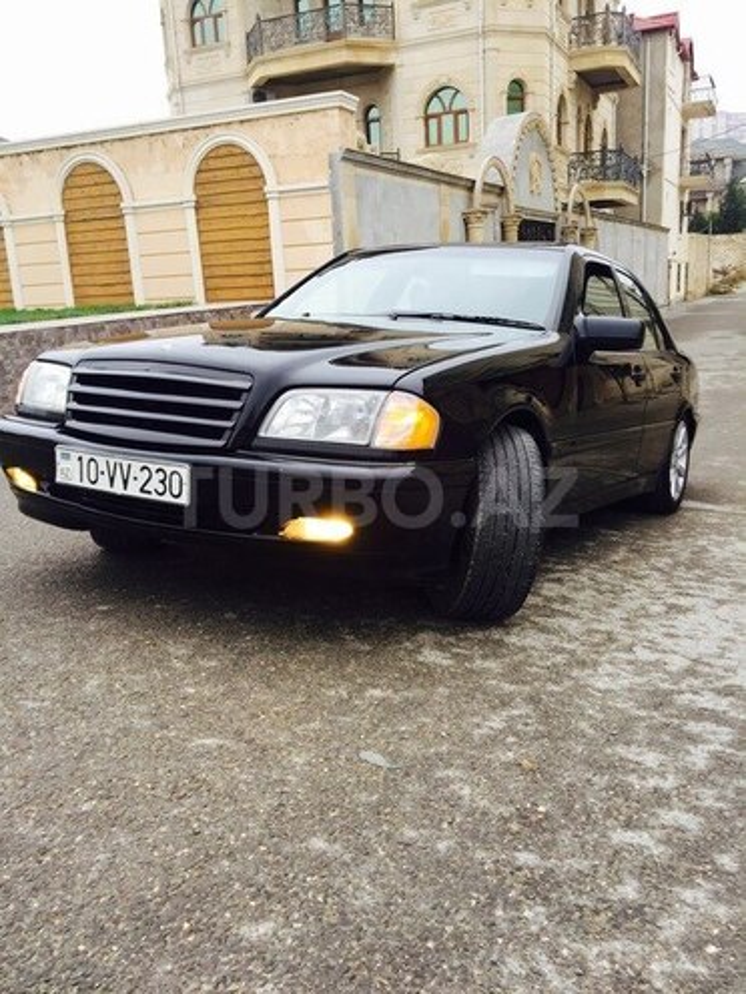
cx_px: 373
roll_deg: +3.2
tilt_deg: -13.7
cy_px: 497
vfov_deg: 61.7
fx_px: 833
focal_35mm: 29
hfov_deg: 48.2
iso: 40
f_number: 2.2
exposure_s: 1/100
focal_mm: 4.15
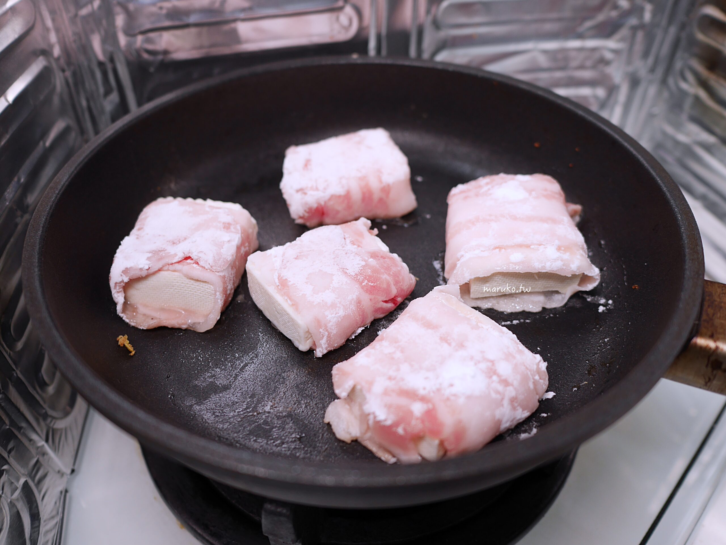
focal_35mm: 30
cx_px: 363
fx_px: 629
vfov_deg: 46.8
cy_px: 272
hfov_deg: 59.9
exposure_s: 1/60
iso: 200
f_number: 2.5
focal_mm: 15
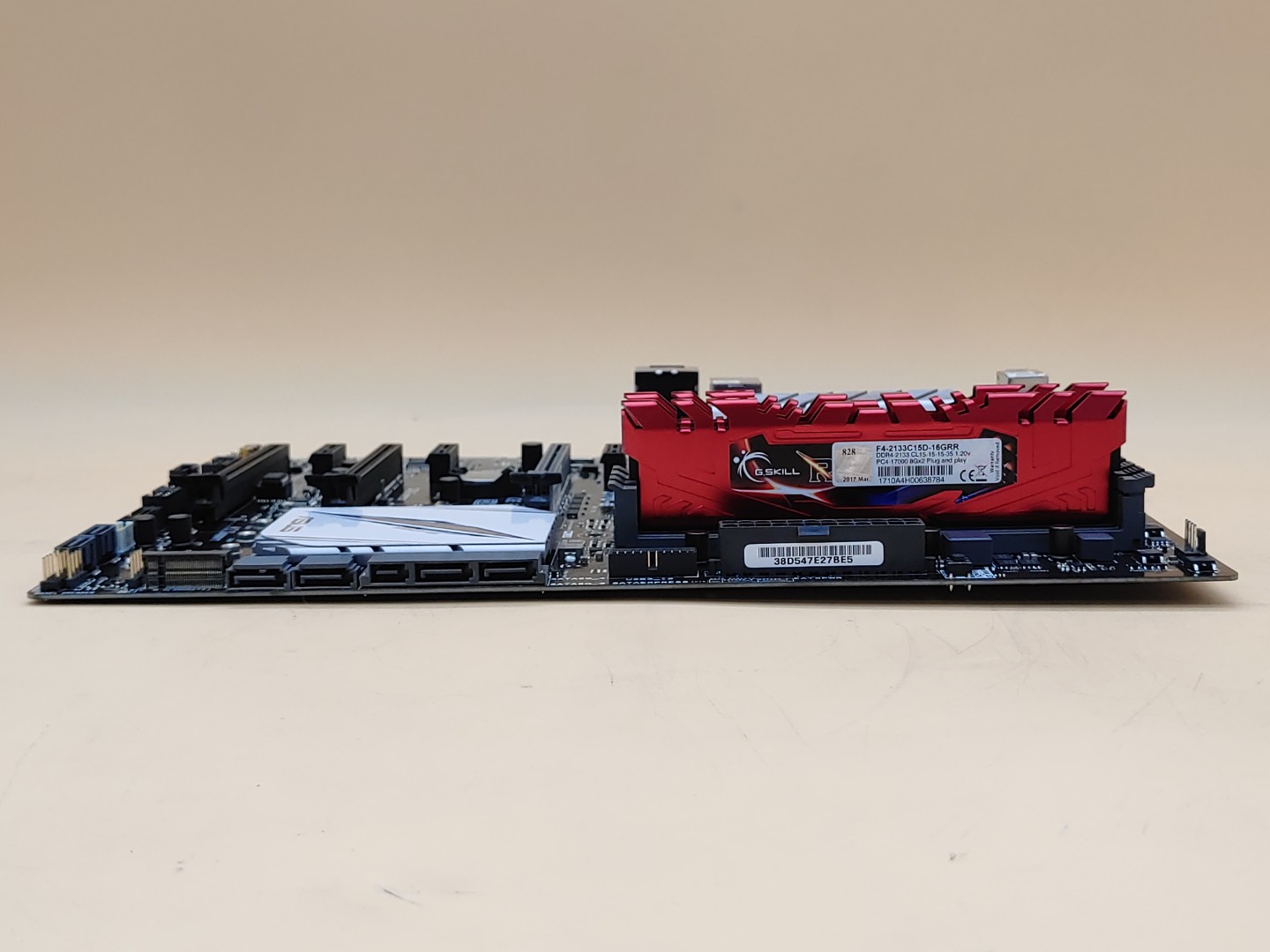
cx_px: 635
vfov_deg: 32.9
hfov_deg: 42.9
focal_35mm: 44
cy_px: 476
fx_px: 1614
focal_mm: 4.36
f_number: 1.8
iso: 50
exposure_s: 1/165
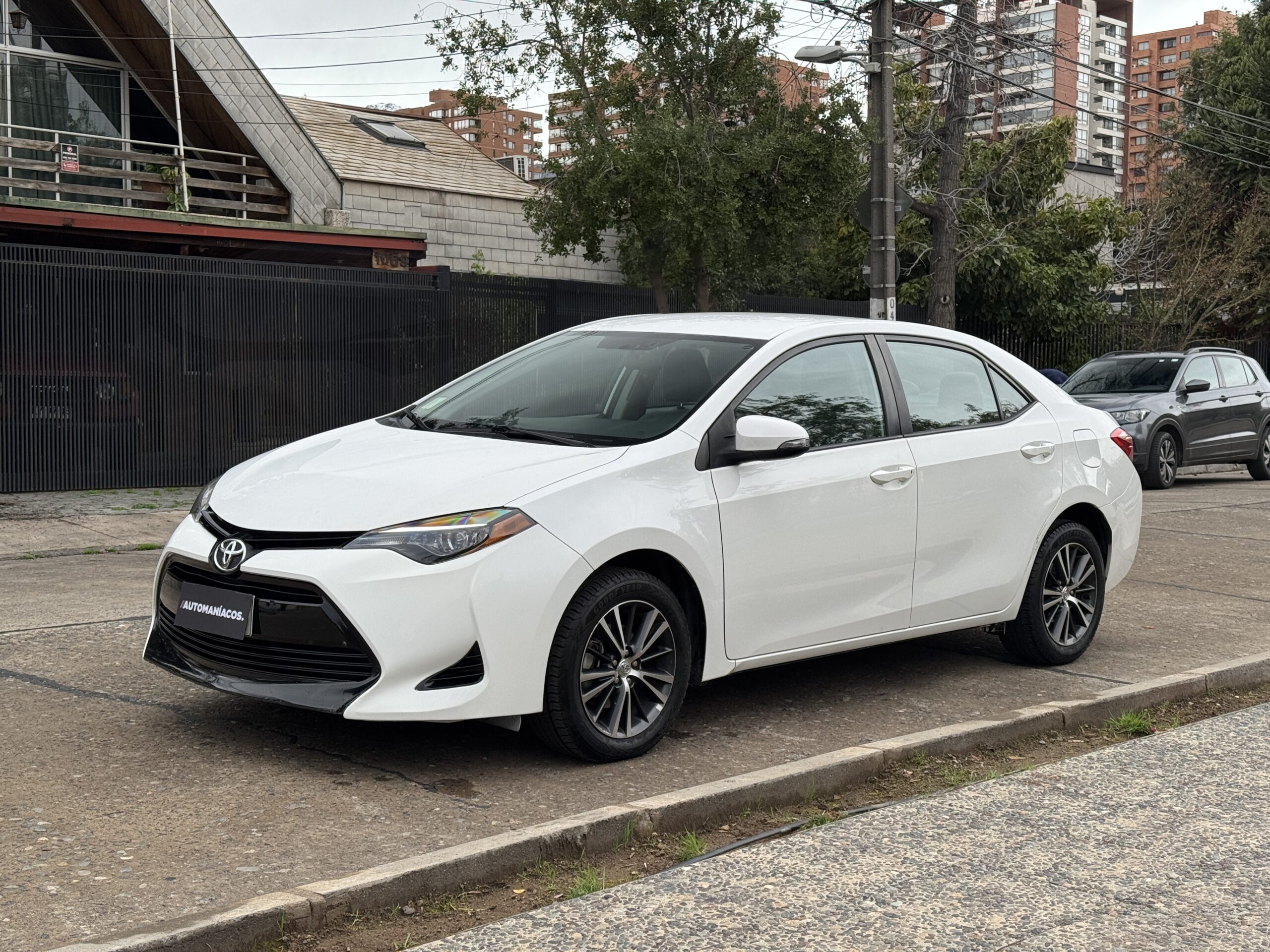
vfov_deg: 30.3
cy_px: 476
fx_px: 1761
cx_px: 635
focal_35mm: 48
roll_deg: +0.2
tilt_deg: -1.7
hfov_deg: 39.7
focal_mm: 6.76
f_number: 1.78
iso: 64
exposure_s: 1/372
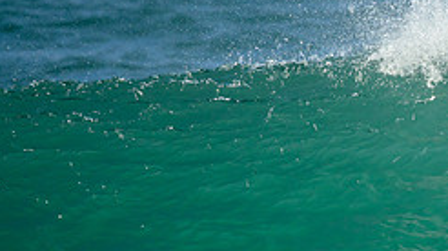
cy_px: 259
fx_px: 32231
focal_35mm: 2715
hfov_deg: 0.8
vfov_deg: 0.4
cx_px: 530
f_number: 6.3
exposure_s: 1/2000
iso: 250
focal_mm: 800
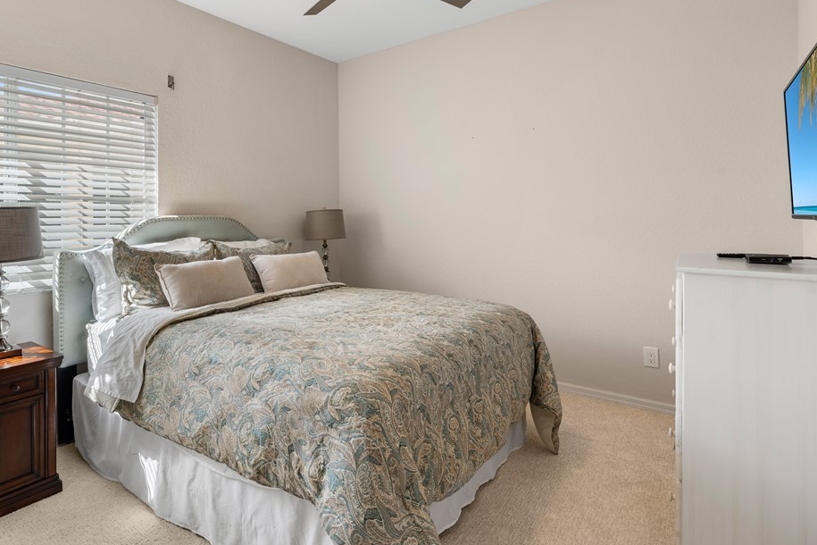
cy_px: 230
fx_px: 431
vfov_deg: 64.2
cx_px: 356
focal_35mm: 19
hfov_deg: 86.5
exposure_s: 1/6
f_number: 9
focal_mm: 16
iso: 200
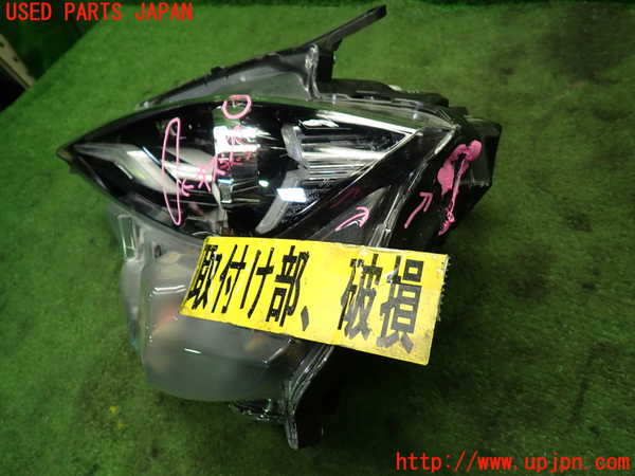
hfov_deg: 69.4
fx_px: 459
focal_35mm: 25
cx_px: 318
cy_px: 238
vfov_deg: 54.9
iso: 200
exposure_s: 1/60
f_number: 2
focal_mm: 4.5
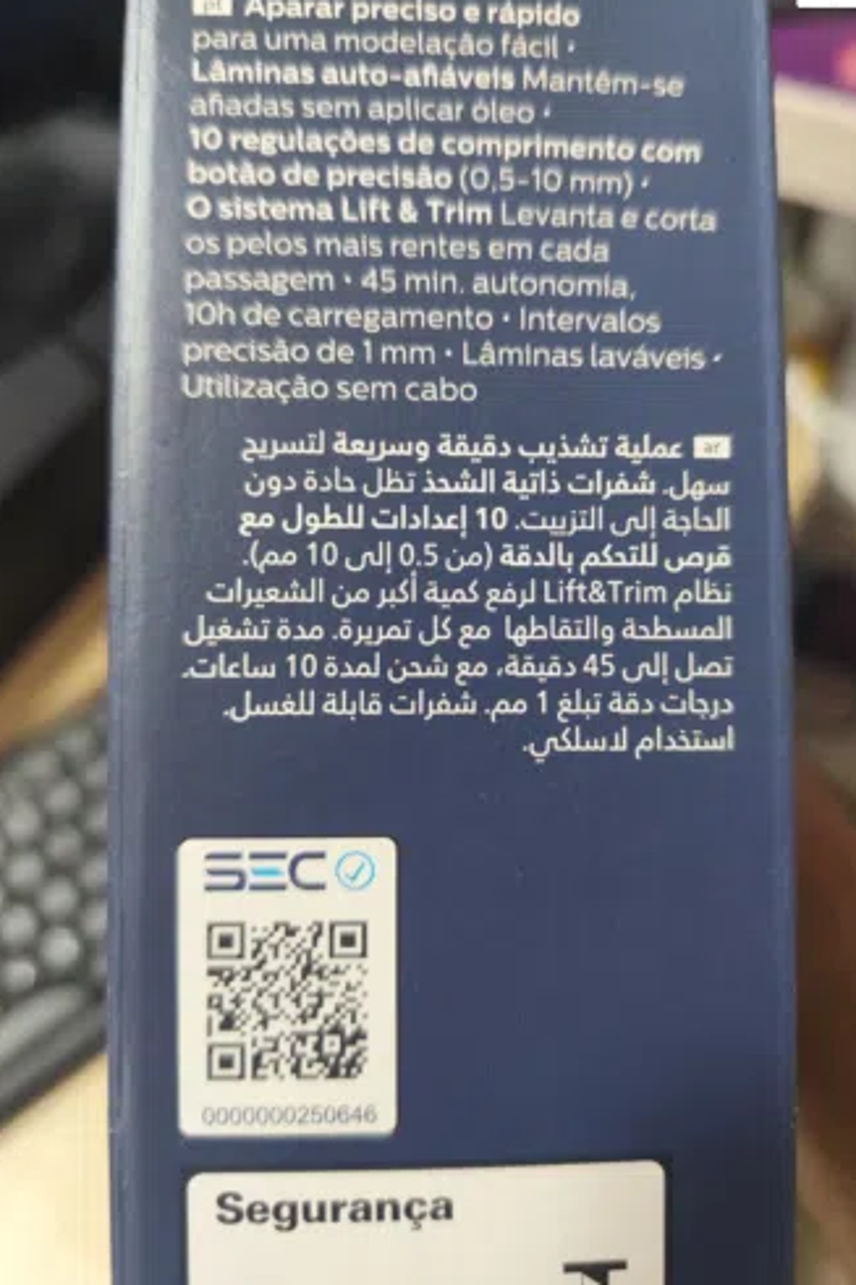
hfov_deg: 49.4
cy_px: 601
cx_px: 474
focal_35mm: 26
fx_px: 928
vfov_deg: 69.3
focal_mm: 6.14
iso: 500
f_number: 1.65
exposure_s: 1/50
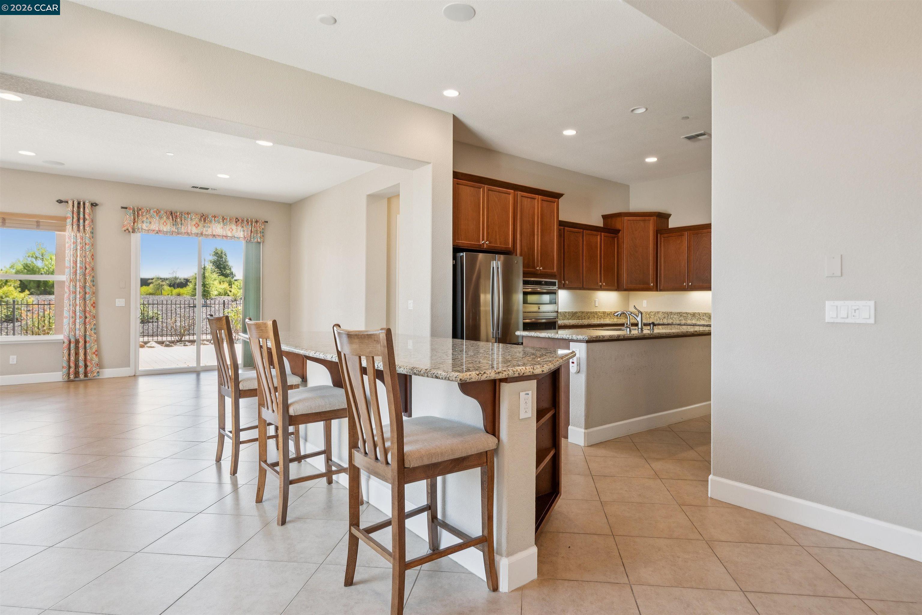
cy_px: 308
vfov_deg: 64.6
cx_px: 461
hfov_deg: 86.9
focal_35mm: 19
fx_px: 487
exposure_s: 1/20
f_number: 8
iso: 400
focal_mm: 19
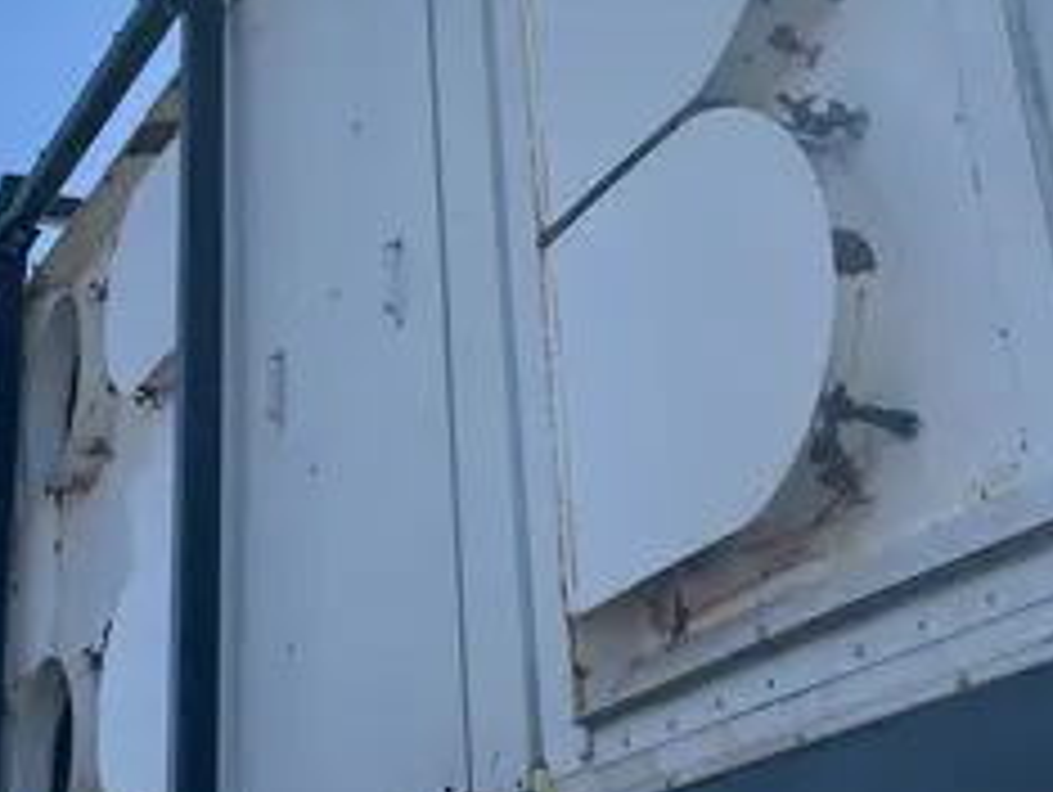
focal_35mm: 61
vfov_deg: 23.9
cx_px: 500
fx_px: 1857
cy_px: 241
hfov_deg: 31.6
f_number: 1.6
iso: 50
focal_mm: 5.1
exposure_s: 1/3311
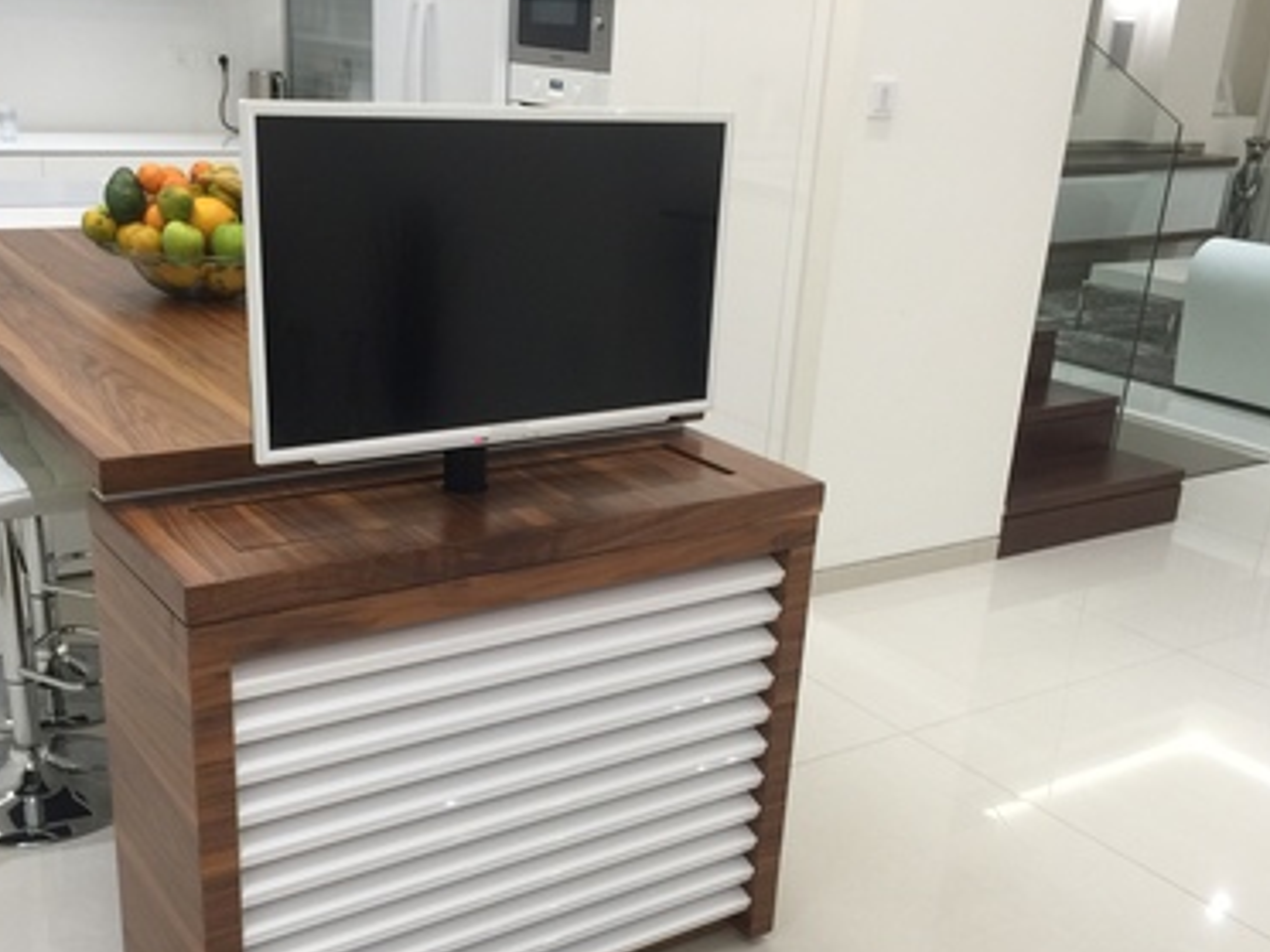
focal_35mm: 39
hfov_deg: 47.8
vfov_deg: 36.6
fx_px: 1431
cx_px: 584
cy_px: 599
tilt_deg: -21.4
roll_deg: -4.1
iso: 64
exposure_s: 1/33
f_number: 2.2
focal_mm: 4.15
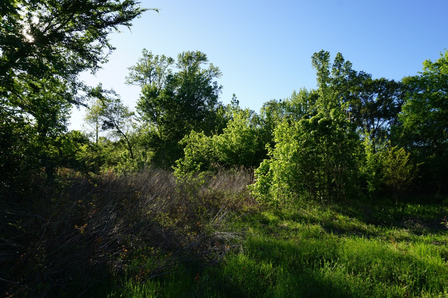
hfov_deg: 73.7
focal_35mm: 24
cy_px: 149
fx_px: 299
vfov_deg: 53.1
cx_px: 224
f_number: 11
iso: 100
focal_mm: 16
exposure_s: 1/80
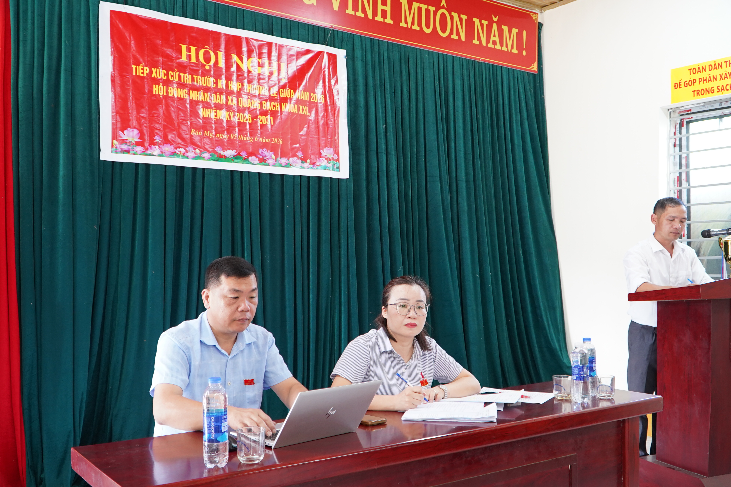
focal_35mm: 31
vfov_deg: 42.3
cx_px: 366
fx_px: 629
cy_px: 244
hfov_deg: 60.3
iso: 1000
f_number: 4
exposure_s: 1/40
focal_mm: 21
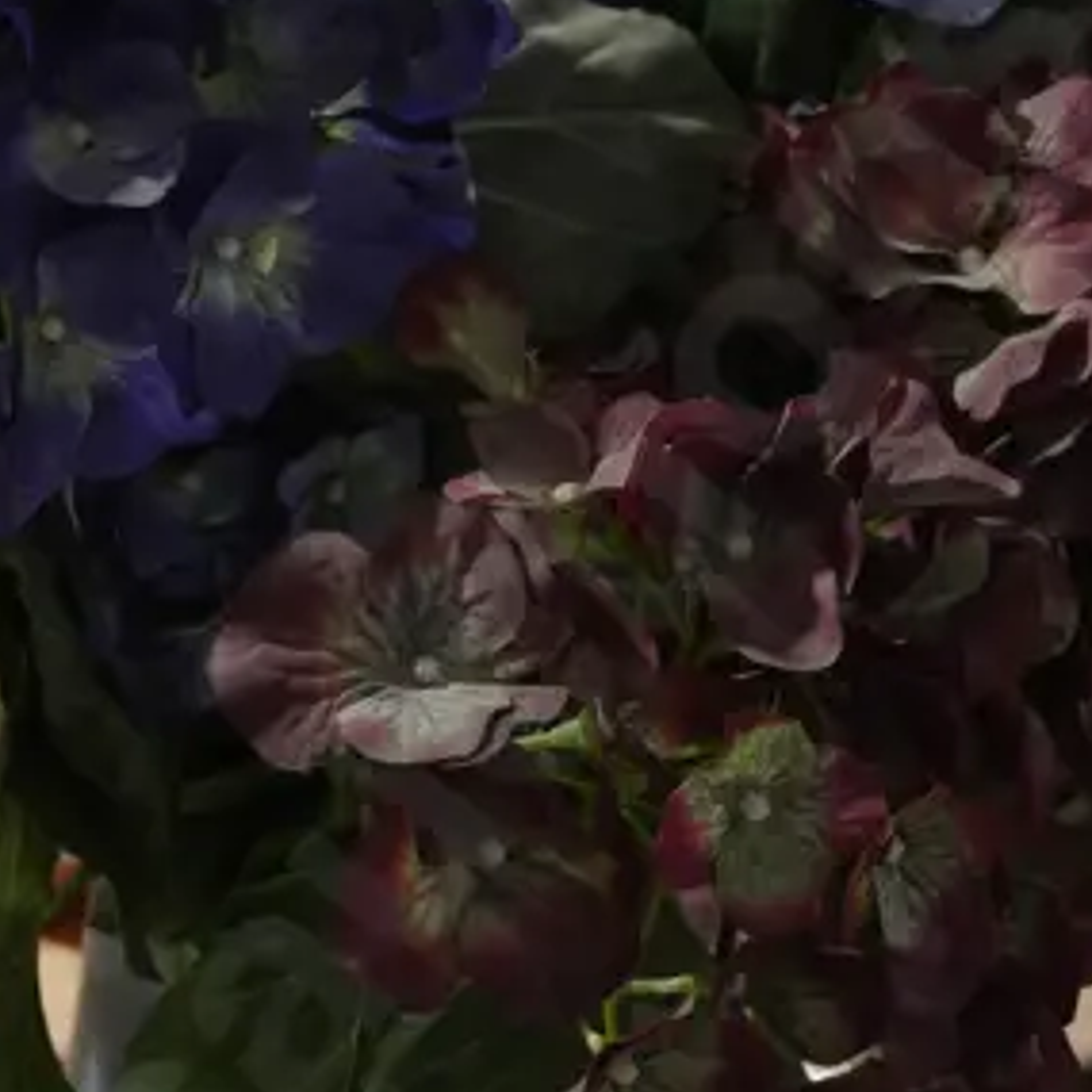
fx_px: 3855
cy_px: 820
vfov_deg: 16.0
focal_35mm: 108
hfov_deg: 16.1
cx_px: 420
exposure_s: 1/60
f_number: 4
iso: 500
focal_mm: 17
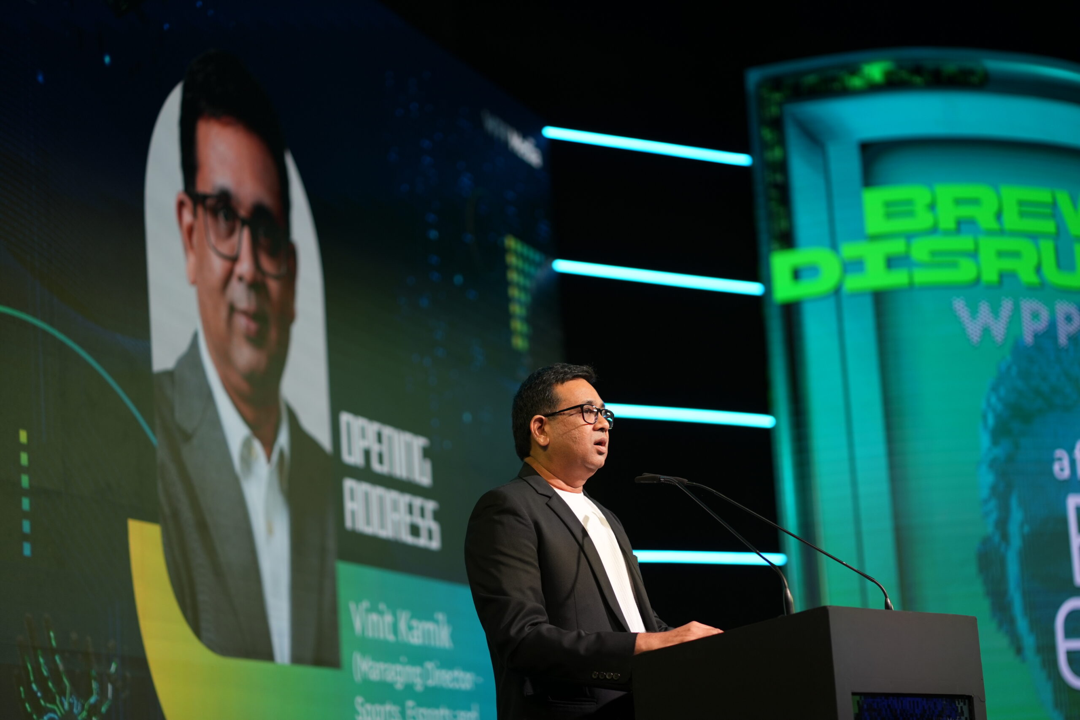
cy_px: 360
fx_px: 2550
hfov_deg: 23.9
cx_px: 540
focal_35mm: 85
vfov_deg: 16.1
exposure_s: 1/750
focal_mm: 85
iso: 400
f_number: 1.8
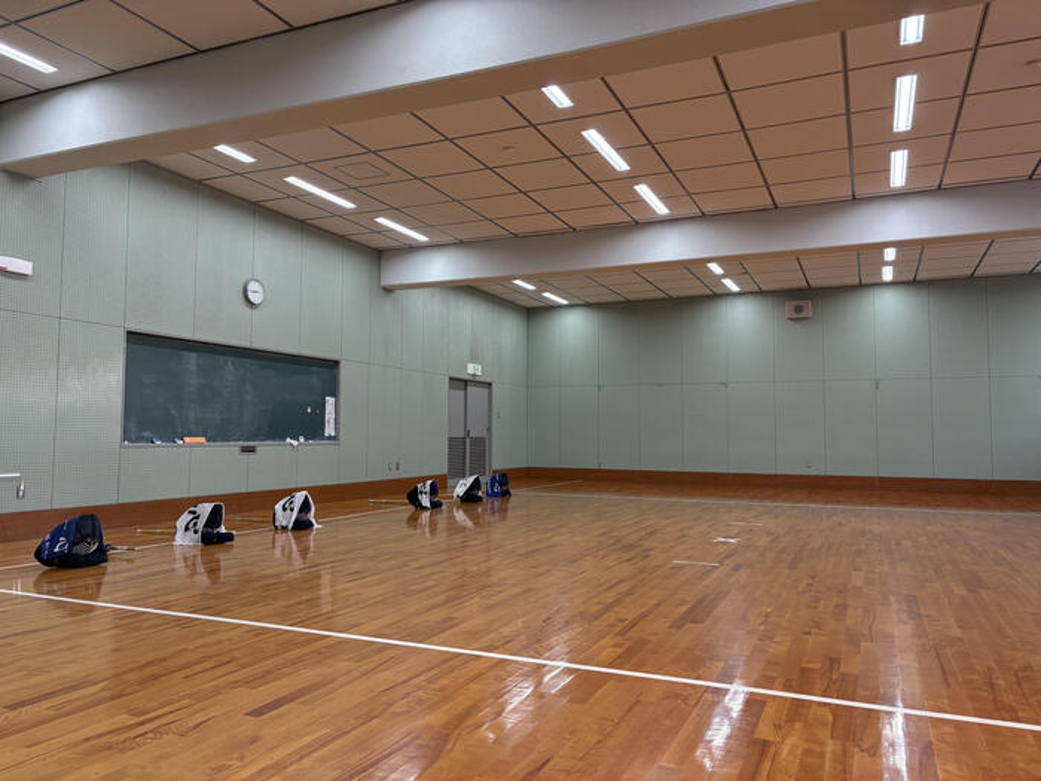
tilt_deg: +4.2
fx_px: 782
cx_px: 520
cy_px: 390
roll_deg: -0.3
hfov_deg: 67.3
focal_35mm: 26
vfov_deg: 53.1
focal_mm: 5.96
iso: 125
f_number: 1.6
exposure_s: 1/216
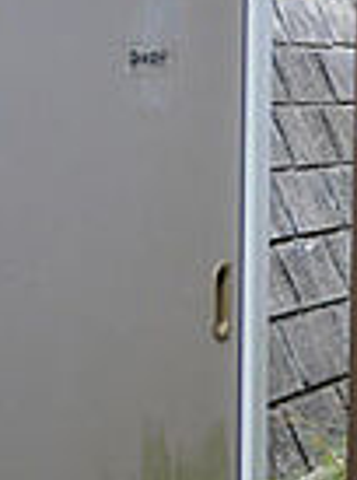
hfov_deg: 10.8
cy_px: 133
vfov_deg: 16.0
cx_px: 756
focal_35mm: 123
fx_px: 1699
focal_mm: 14
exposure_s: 1/80
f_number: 3.7
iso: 200
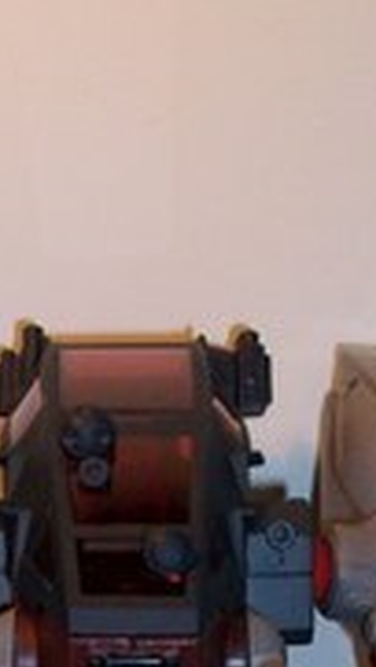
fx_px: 1735
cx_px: 122
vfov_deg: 20.8
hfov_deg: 12.4
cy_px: 724
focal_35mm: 98
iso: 160
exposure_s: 1/60
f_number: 2.8
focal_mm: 5.7
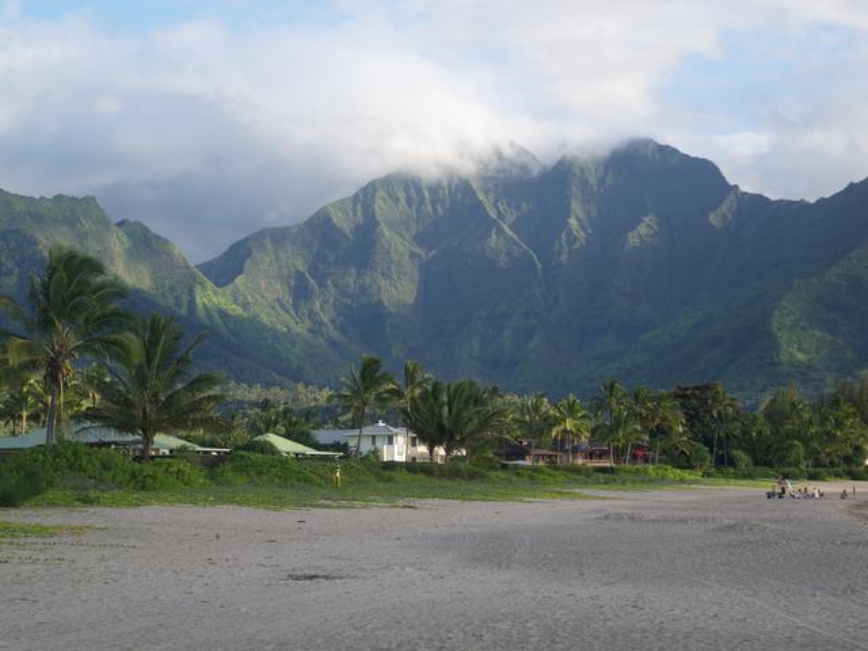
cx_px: 434
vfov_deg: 19.4
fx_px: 1906
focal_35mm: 76
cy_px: 326
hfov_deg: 25.7
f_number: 4
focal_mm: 16.3
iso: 100
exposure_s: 1/373
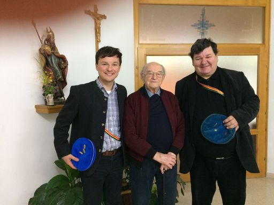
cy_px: 102
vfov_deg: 48.2
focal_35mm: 29
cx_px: 137
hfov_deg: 61.7
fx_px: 230
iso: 320
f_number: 2.2
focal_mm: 4.15
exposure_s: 1/33
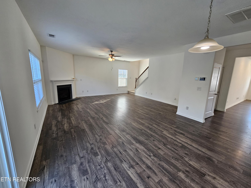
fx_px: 94
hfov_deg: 106.2
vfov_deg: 89.9
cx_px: 126
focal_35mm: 13
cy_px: 94
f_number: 2.2
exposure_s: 1/60
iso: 125
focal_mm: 2.2
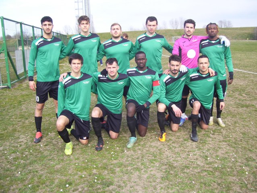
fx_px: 268
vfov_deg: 39.7
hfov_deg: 51.3
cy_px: 96
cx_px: 128
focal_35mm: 36
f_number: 2.7
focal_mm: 6
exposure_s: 1/640
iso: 80
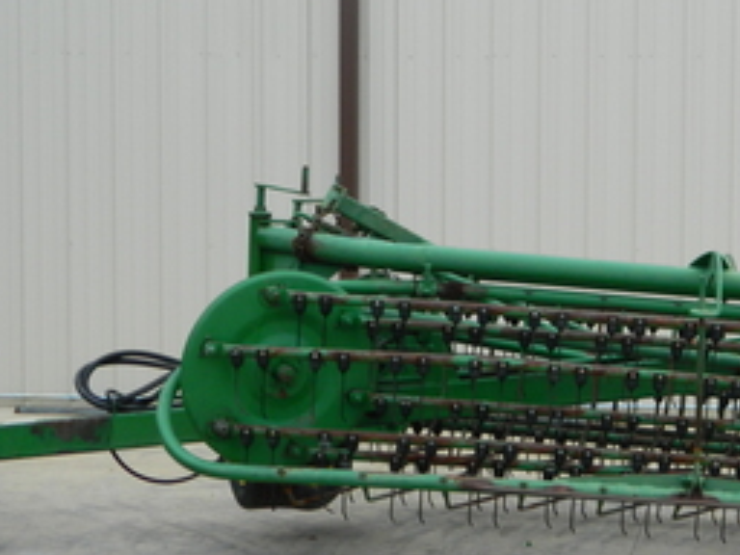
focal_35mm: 87
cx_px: 674
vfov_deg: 16.9
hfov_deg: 22.0
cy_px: 353
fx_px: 1860
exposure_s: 1/160
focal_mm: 7.3
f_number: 3.5
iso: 80
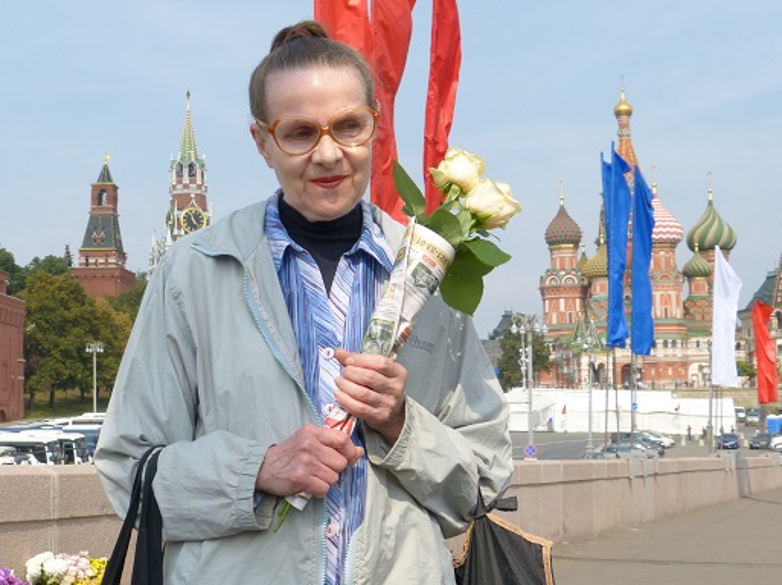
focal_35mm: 59
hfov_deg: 32.6
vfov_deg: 24.8
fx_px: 1332
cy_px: 334
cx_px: 288
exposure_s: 1/1300
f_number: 4
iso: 100
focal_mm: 7.4
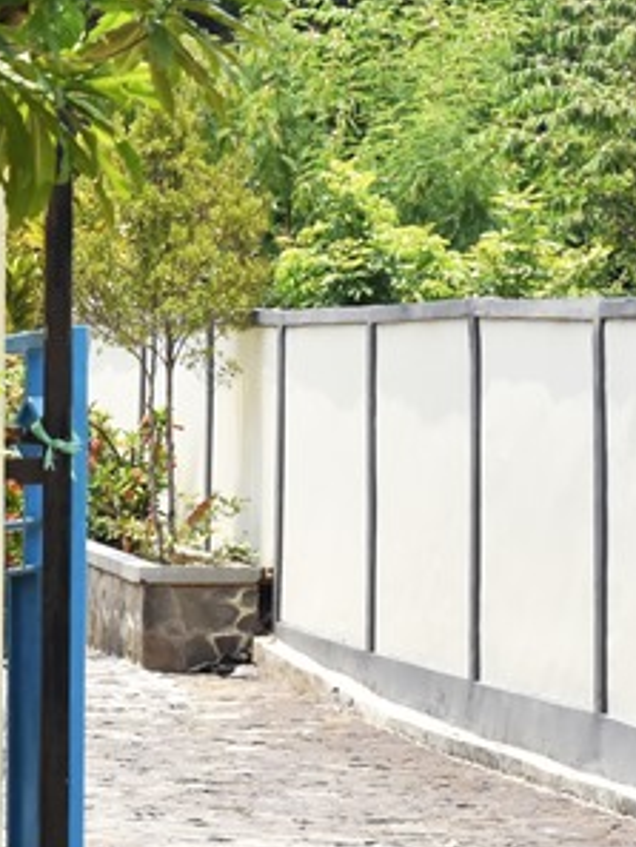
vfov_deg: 6.8
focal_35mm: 291
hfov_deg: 5.0
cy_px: -177
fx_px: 7124
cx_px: 1152
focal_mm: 50
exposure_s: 1/1250
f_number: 9
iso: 800
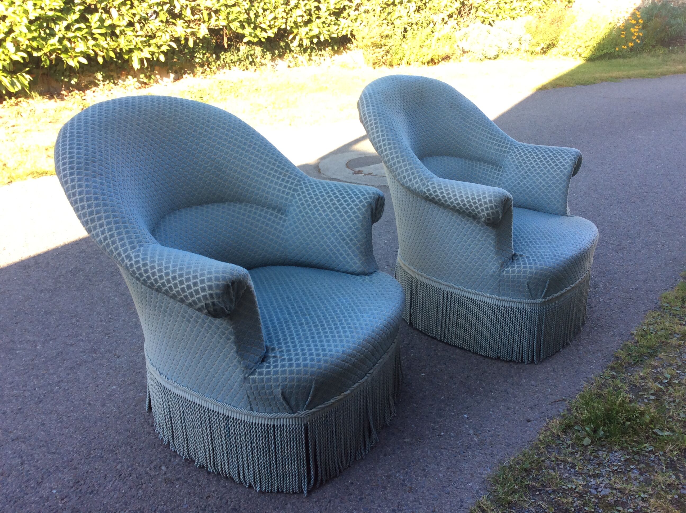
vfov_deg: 44.1
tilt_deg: -22.6
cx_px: 343
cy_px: 256
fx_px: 633
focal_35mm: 32
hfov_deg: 56.9
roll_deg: +2.6
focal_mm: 3.3
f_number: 2.4
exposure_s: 1/111
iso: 32
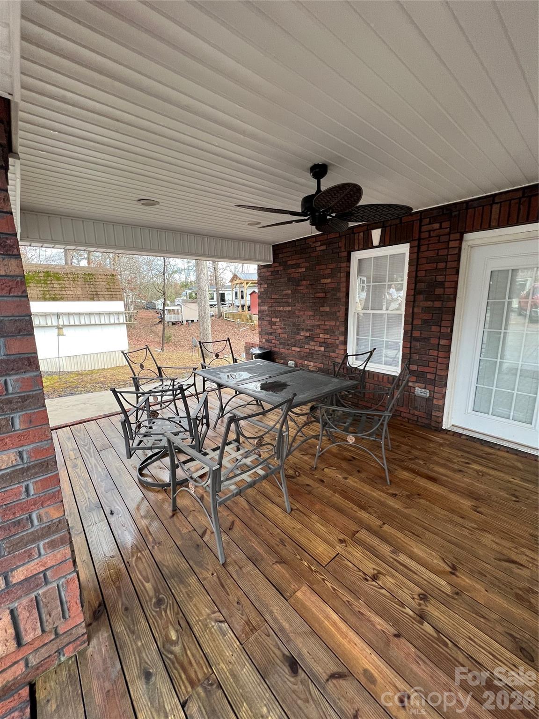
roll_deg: +0.9
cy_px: 360
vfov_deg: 106.2
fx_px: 270
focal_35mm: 13
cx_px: 270
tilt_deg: -11.9
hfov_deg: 89.9
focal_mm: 1.57
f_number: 1.8
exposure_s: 1/99
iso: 125
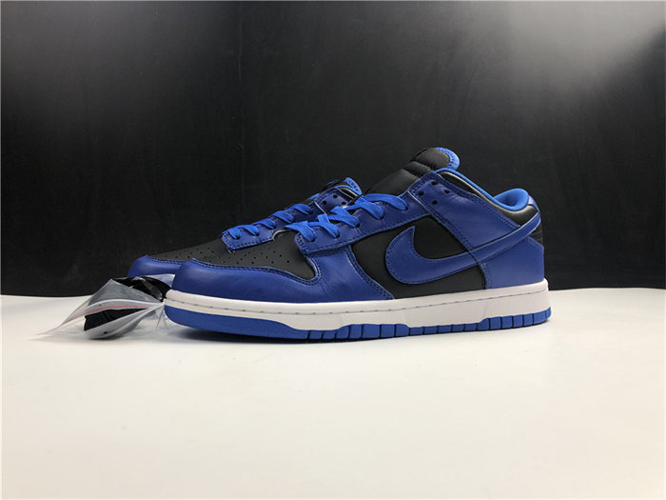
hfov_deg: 63.4
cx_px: 333
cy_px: 250
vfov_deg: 49.7
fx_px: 539
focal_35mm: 28
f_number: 1.8
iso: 32
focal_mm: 4
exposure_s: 1/100
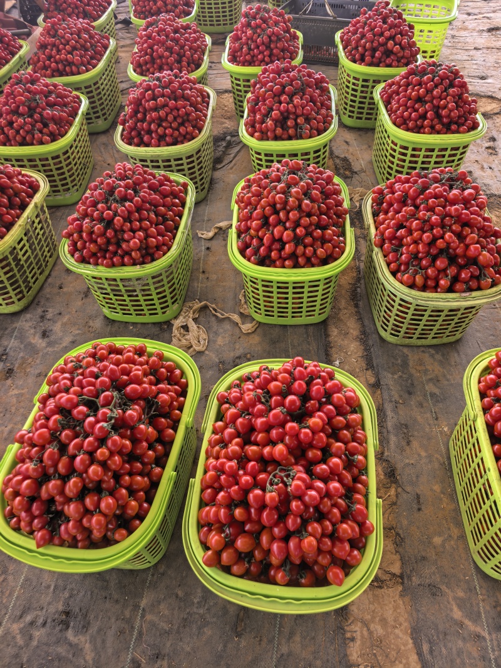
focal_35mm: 24
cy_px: 334
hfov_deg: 56.8
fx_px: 463
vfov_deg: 71.6
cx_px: 250
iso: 50
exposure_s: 1/156
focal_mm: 5.75
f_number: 2
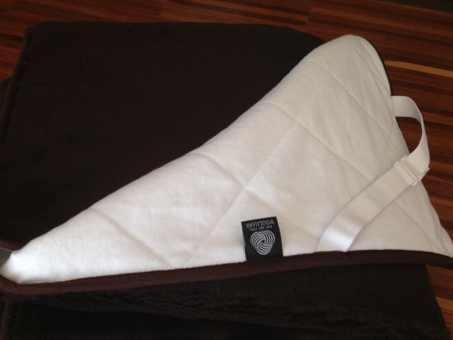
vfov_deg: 33.4
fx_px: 562
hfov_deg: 43.8
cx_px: 196
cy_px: 215
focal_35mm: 43
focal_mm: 4.12
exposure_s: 1/40
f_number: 2.4
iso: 50
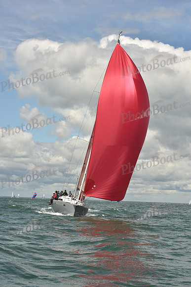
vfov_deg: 28.8
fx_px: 557
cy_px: 144
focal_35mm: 70
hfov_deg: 19.5
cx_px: 96
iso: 320
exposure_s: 1/800
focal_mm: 70
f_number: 13
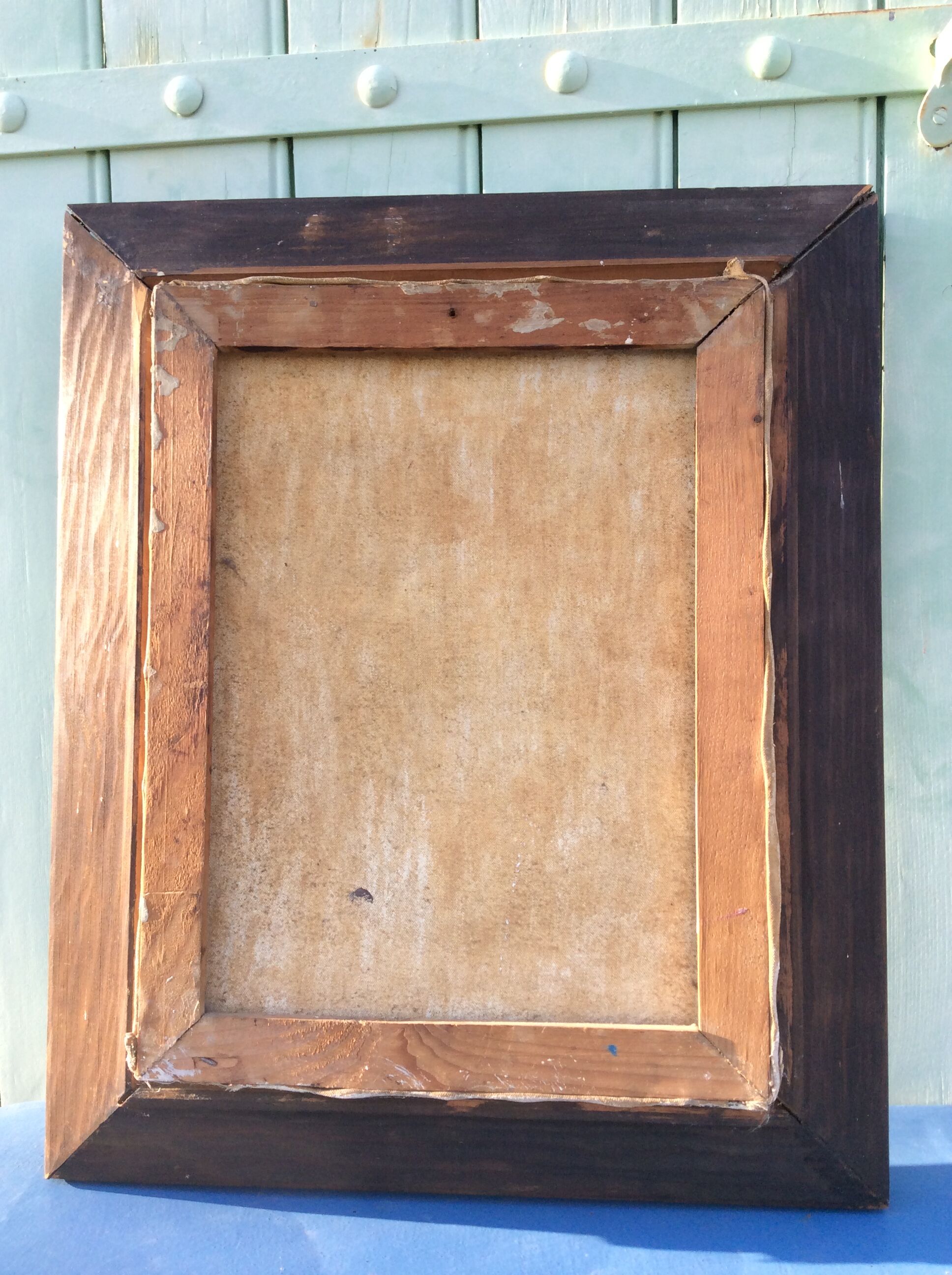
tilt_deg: -6.8
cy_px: 638
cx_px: 476
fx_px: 1177
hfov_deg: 44.1
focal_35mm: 32
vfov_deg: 56.9
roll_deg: +0.6
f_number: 2.4
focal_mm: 3.3
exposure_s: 1/201
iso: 32
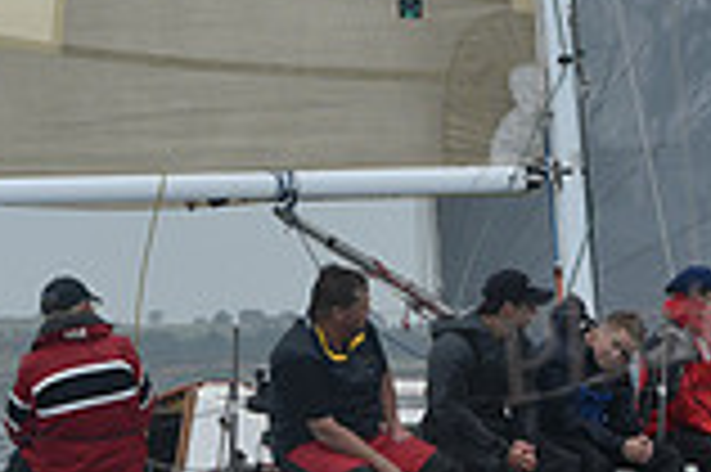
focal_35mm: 257
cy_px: 119
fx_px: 5070
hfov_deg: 8.0
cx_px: 266
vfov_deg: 5.3
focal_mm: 70
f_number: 7.1
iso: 320
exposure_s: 1/1000
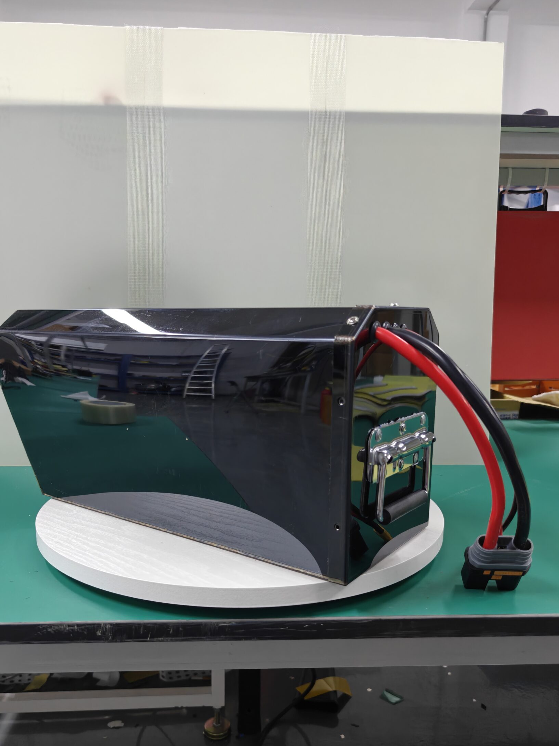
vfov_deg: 64.9
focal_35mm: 27
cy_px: 435
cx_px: 257
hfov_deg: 51.3
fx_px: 581
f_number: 1.6
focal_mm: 6.06
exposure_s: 1/54
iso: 1250
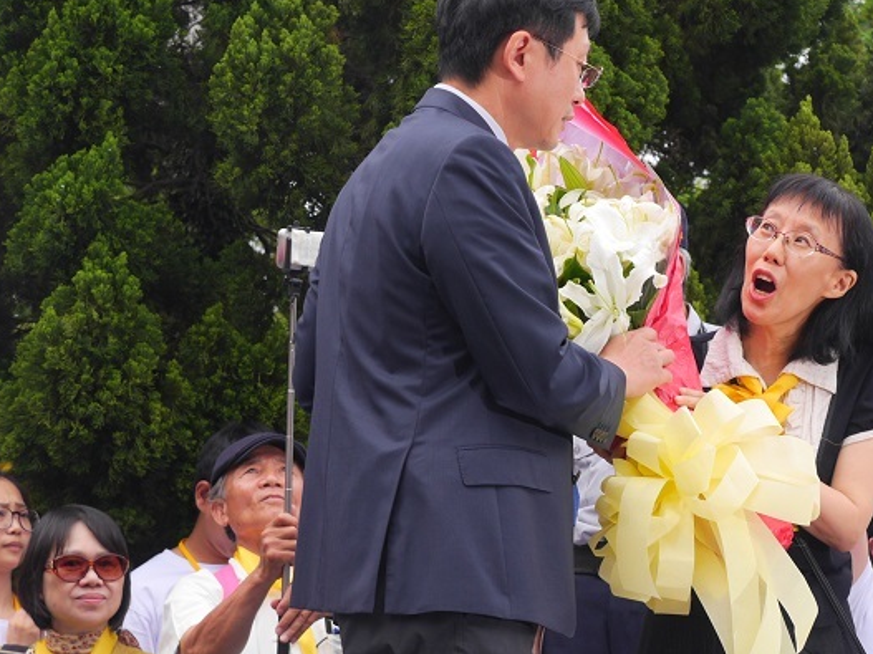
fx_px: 2849
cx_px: 654
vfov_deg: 13.1
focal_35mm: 113
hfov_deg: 17.3
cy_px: 363
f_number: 4.5
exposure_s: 1/160
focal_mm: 35
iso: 200
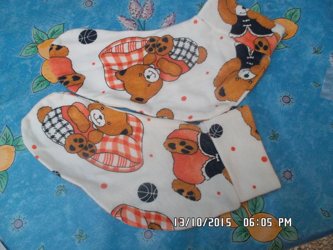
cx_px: 166
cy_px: 125
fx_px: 269
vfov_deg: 49.7
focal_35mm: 28
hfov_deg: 63.4
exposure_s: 1/45
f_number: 3.3
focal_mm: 4.1
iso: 231
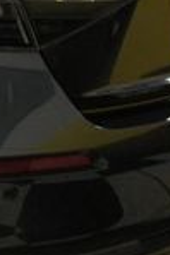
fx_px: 824
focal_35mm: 116
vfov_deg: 17.1
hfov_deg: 11.2
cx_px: -110
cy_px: -26
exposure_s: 1/200
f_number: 4
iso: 1250
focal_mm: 18
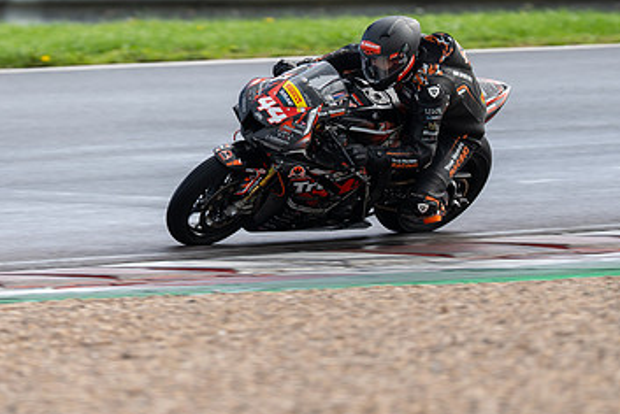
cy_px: 145
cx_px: 206
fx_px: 20993
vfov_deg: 1.1
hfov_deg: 1.7
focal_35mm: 1218
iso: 80
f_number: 4
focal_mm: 600
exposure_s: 1/500
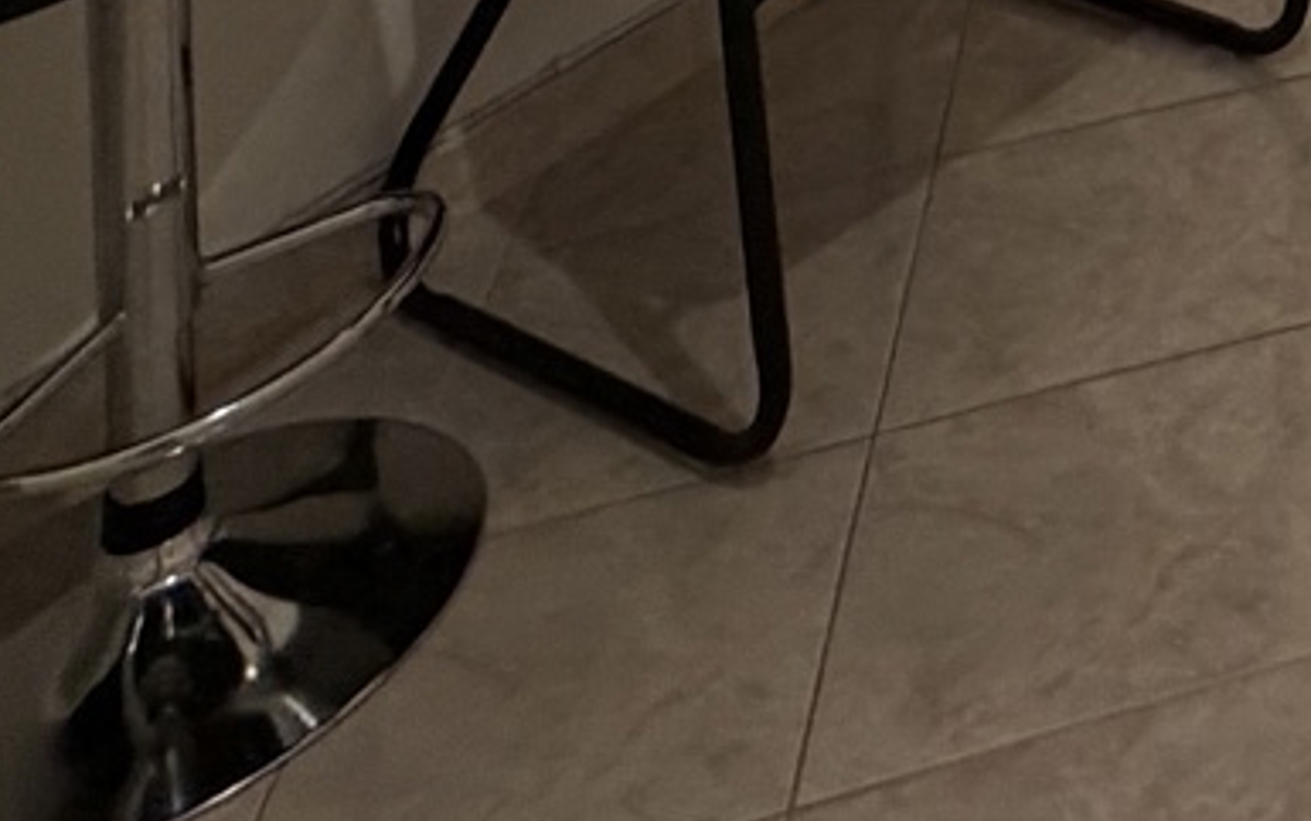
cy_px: -1564
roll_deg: +1.2
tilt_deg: -2.0
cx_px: 2299
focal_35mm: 74
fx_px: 2645
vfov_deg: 11.4
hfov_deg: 20.5
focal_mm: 2.22
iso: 200
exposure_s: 1/50
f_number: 2.2
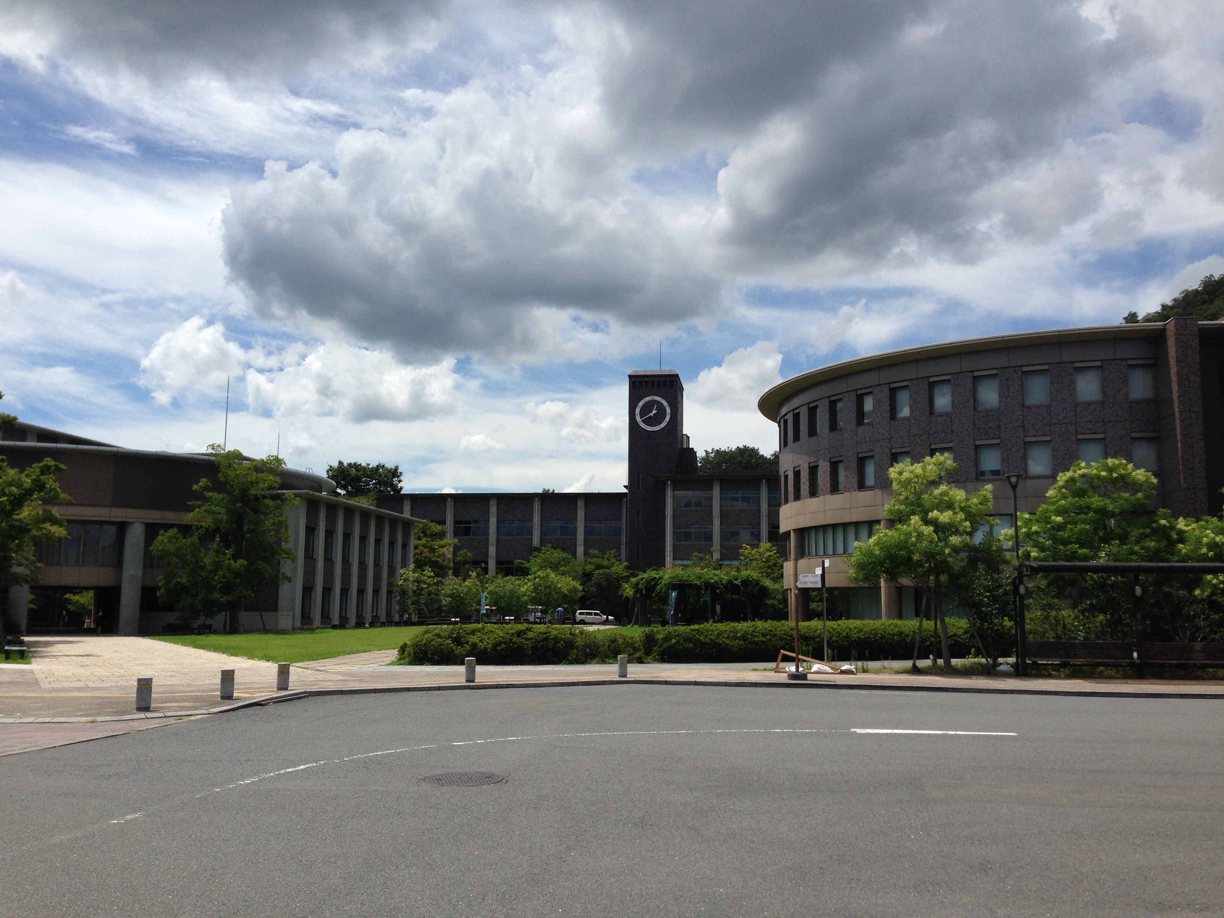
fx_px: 1167
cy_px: 459
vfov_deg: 42.9
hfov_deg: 55.4
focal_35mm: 33
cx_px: 612
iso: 50
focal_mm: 4.12
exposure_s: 1/2584
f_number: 2.4
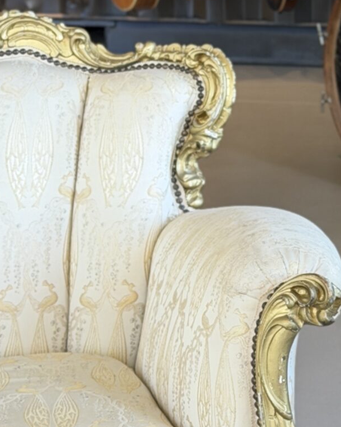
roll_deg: -0.4
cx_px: 523
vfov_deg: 12.2
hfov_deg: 9.5
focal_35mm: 157
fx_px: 1981
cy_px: 18
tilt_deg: -8.7
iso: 160
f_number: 1.78
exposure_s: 1/60
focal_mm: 6.76
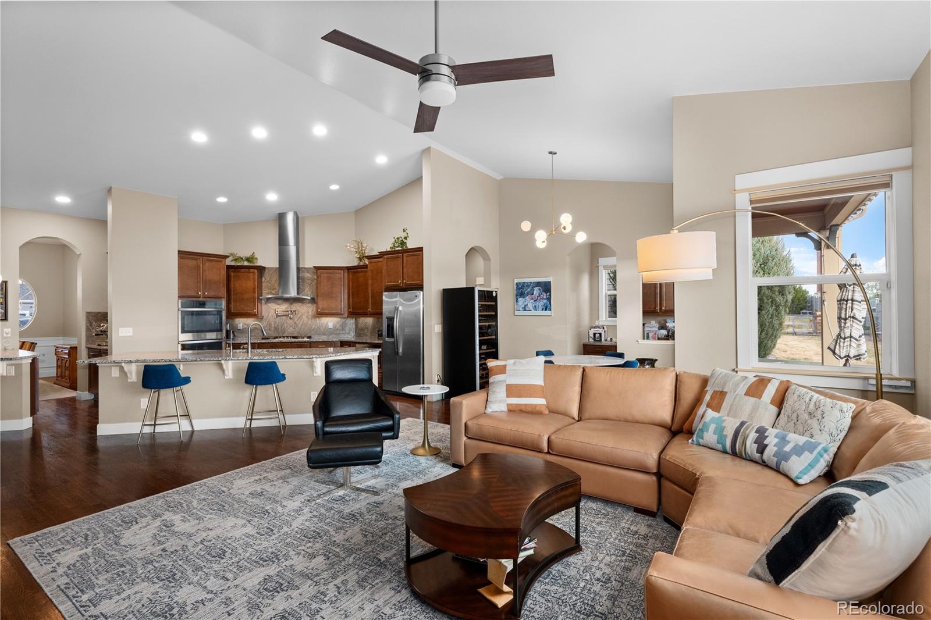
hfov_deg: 96.7
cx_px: 466
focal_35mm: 16
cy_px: 310
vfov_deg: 73.7
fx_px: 414
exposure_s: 1/5
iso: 800
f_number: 8
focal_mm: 16
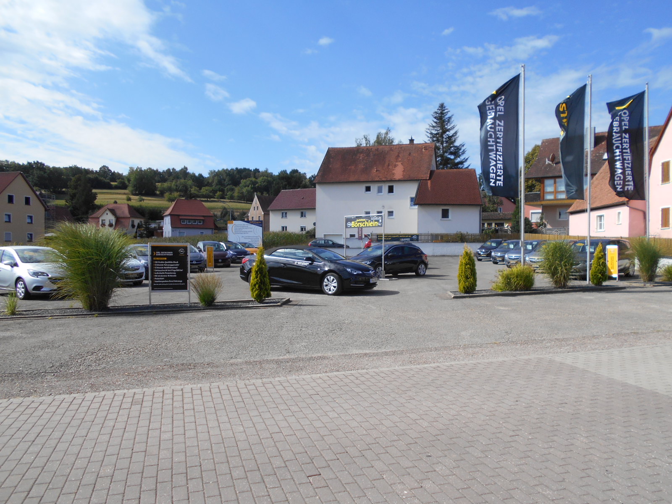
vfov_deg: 53.1
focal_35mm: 26
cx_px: 336
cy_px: 252
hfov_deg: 67.3
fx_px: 505
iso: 80
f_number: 3.2
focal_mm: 4.6
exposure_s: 1/1000
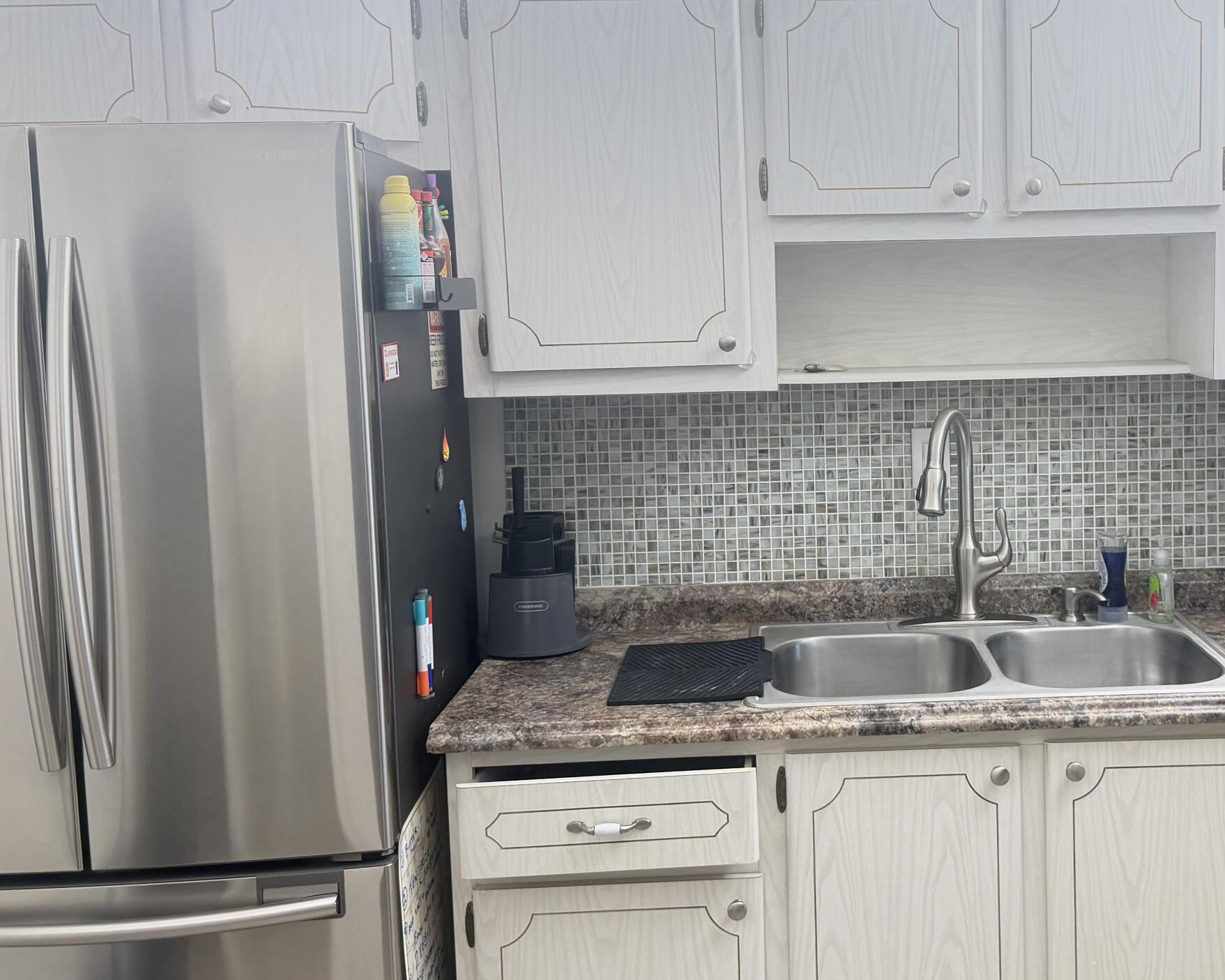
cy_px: 432
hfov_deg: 44.8
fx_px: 1450
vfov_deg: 37.3
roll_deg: +1.4
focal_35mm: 40
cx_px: 856
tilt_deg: -7.1
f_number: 1.78
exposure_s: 1/120
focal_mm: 6.76
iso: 160
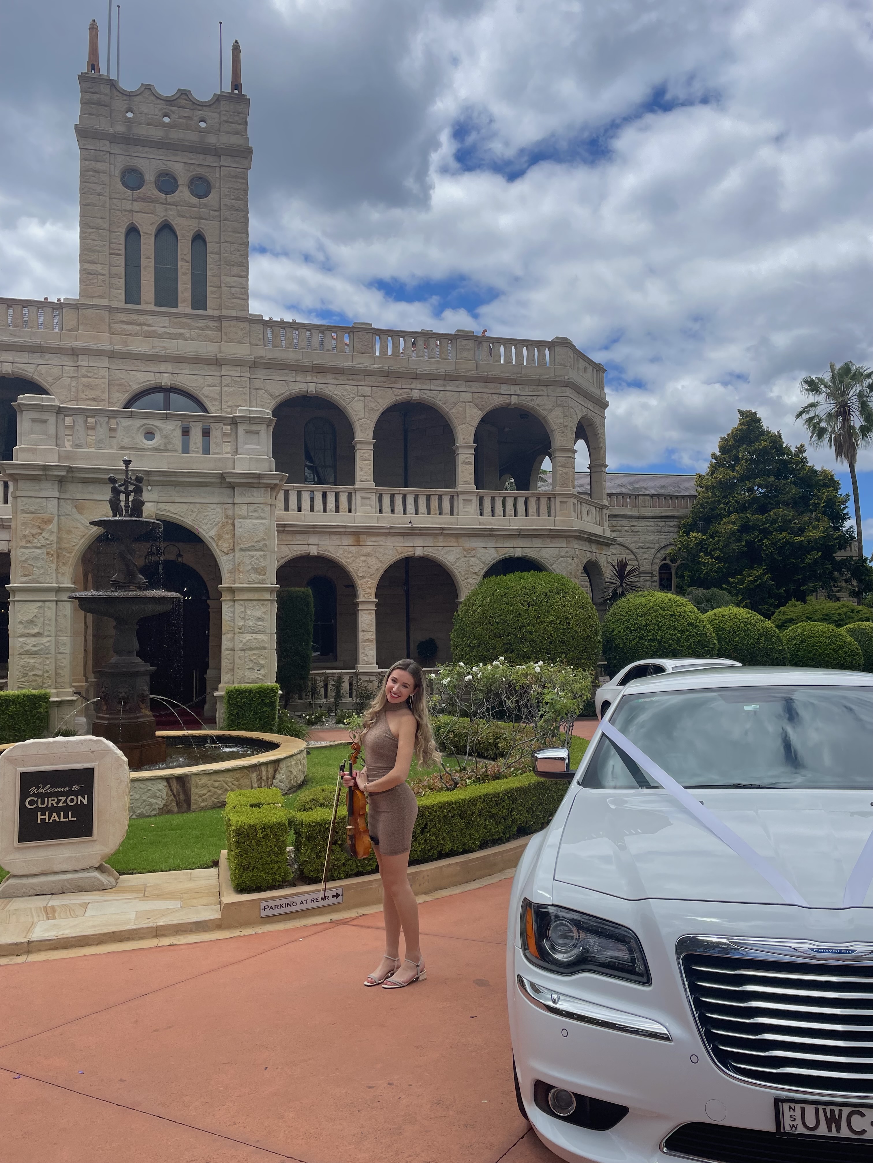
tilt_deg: +4.3
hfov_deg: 53.1
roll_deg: +2.0
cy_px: 582
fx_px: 874
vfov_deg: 67.3
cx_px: 436
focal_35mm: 26
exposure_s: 1/4831
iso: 32
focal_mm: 4.2
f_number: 1.6
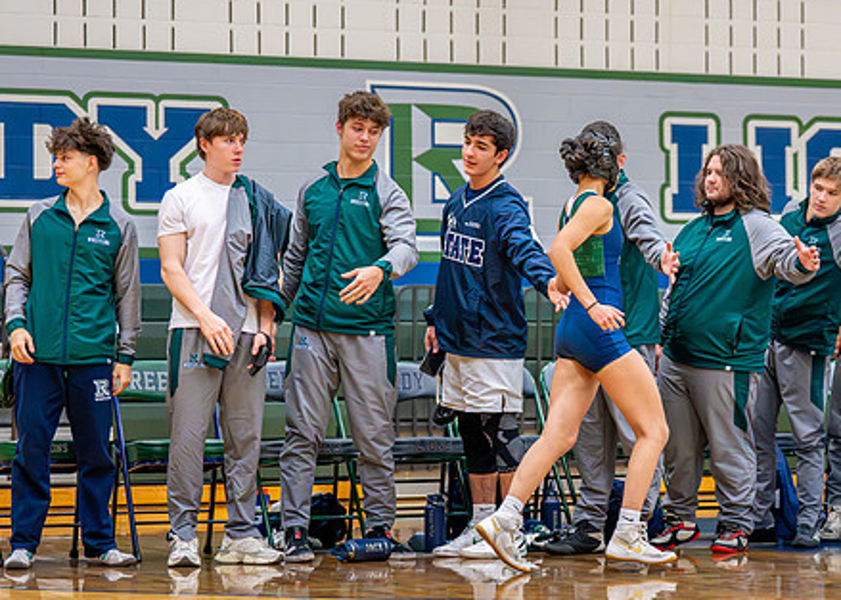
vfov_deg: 12.8
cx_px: 549
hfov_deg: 17.8
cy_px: 316
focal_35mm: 112
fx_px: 2673
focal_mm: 70
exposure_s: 1/1000
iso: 6400
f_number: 2.8
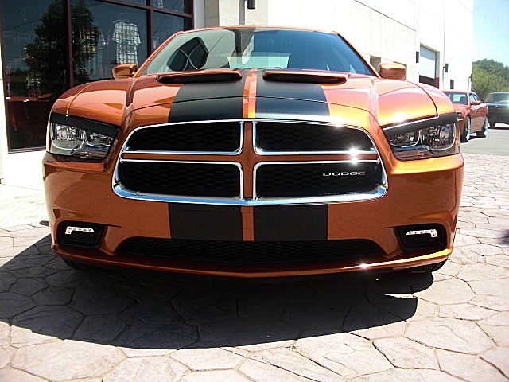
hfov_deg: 51.4
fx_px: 529
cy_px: 191
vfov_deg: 39.7
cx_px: 254
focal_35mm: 36
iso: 50
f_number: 2.8
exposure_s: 1/500
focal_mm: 6.3
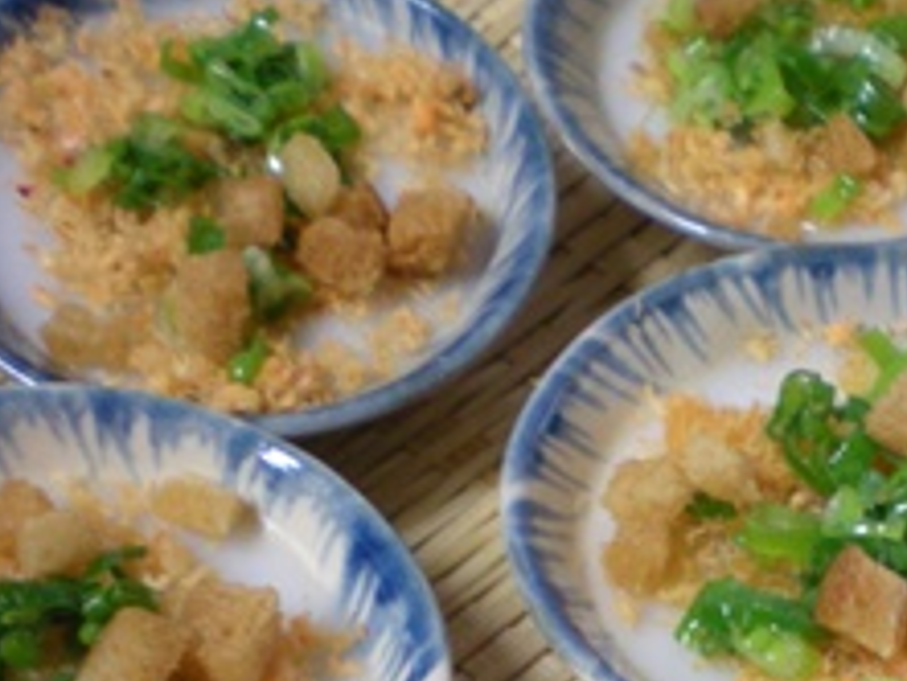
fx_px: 2255
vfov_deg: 17.0
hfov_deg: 22.1
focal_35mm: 86
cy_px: 593
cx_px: 841
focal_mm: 6.3
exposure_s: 1/15.1
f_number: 3.1
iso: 200
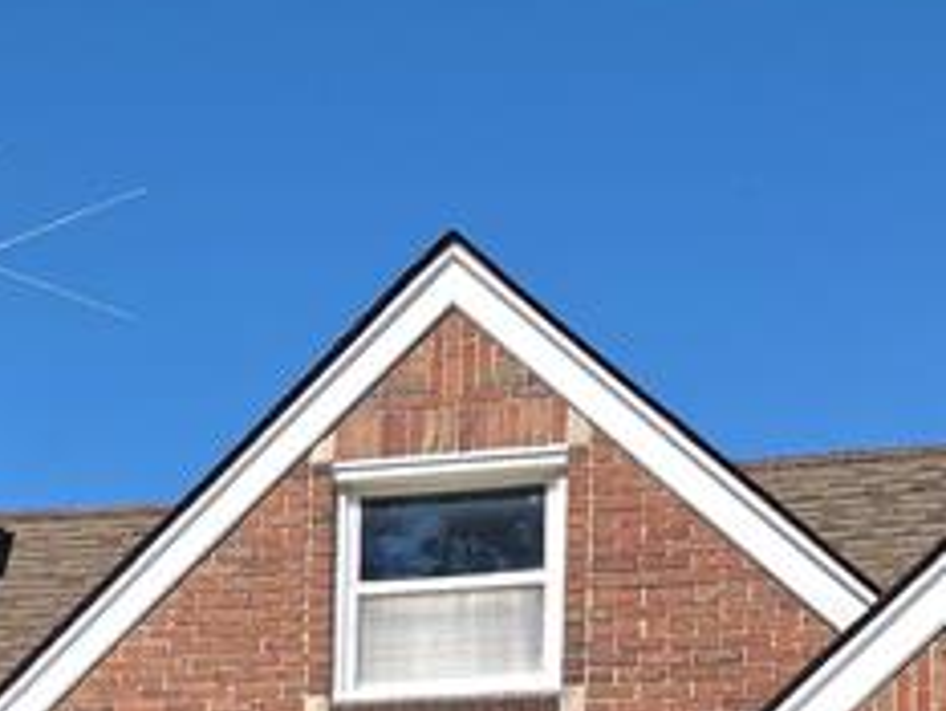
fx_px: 2762
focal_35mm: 101
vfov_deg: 13.7
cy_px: 1113
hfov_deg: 19.0
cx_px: 49
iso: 12
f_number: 1.7
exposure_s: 1/763
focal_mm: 6.3
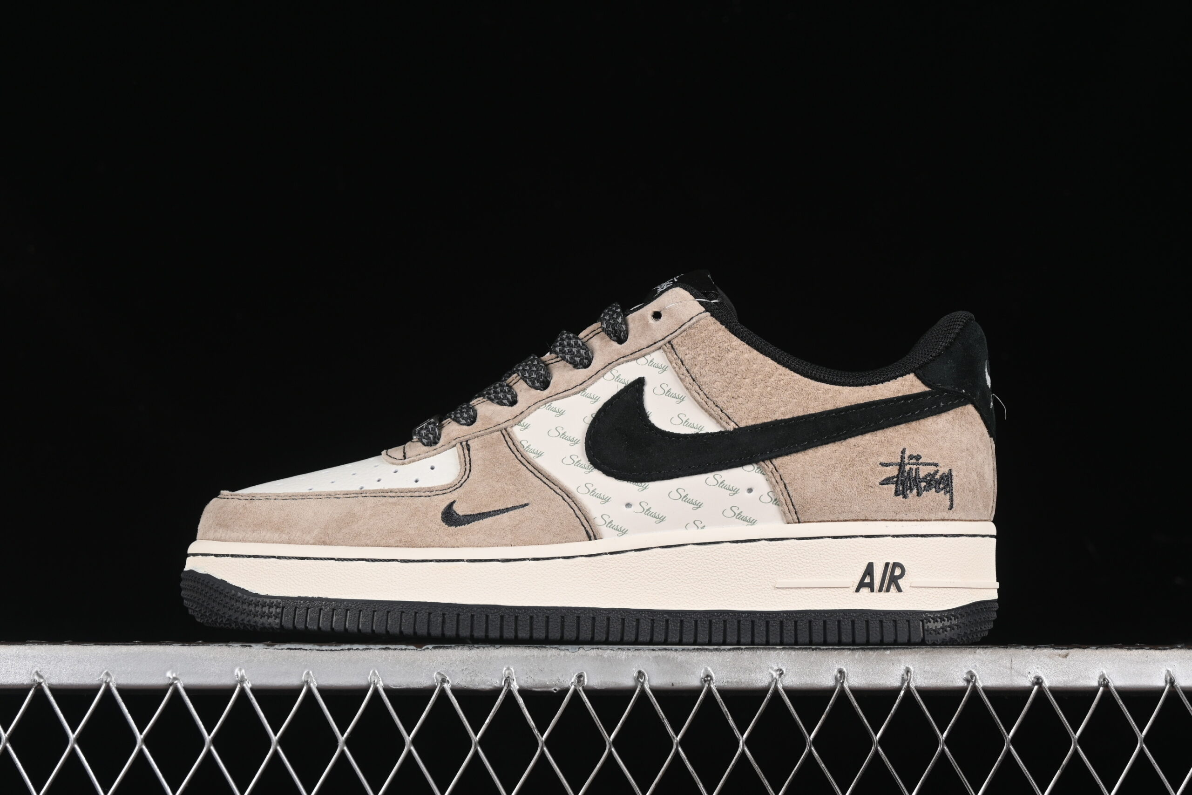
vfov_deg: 18.2
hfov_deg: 27.0
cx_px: 596
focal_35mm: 75
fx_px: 2483
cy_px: 398
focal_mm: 50
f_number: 8
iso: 160
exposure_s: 1/80
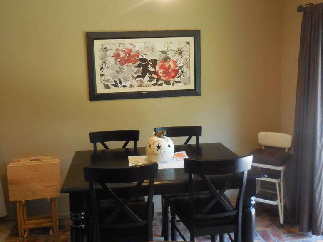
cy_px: 92
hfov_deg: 55.3
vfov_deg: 42.6
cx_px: 155
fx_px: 308
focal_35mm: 33
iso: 360
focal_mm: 4.5
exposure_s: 1/30
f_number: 3.1
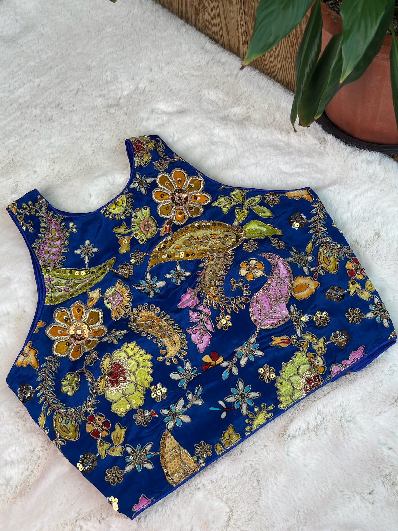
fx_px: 782
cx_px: 199
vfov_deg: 37.5
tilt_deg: -64.1
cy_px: 266
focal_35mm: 51
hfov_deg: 28.6
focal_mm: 5.96
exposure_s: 1/121
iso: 50
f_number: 1.6
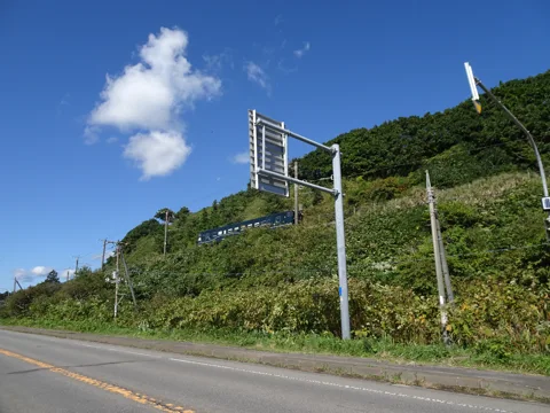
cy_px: 206
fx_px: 381
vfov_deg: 56.8
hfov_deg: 71.6
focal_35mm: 24
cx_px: 275
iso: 80
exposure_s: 1/1000
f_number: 3.5
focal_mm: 4.1
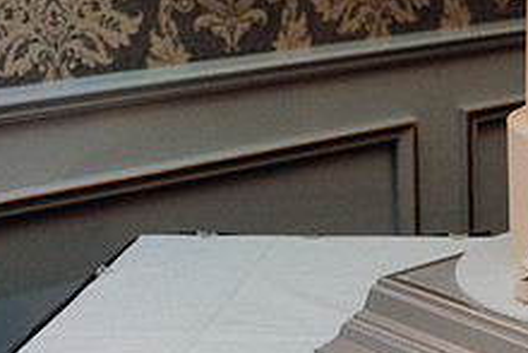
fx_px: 1394
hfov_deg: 20.2
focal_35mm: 95
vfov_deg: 14.3
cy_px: 73
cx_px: 626
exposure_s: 1/160
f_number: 3.5
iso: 2500
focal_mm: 36
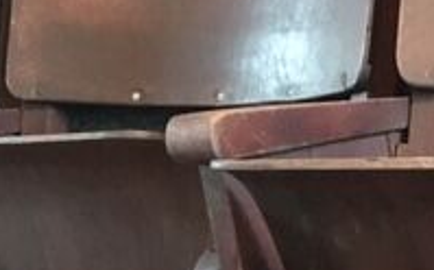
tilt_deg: -18.4
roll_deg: +7.2
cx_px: 443
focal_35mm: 99
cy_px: 303
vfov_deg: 12.9
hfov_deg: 20.3
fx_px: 1170
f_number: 2.2
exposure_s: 1/17
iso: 1250
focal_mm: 4.15
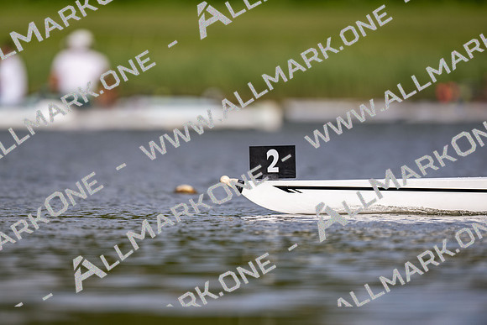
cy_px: 162
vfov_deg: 2.3
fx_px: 8118
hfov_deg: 3.4
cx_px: 244
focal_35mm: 600
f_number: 4
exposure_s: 1/2500
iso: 220
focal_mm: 600
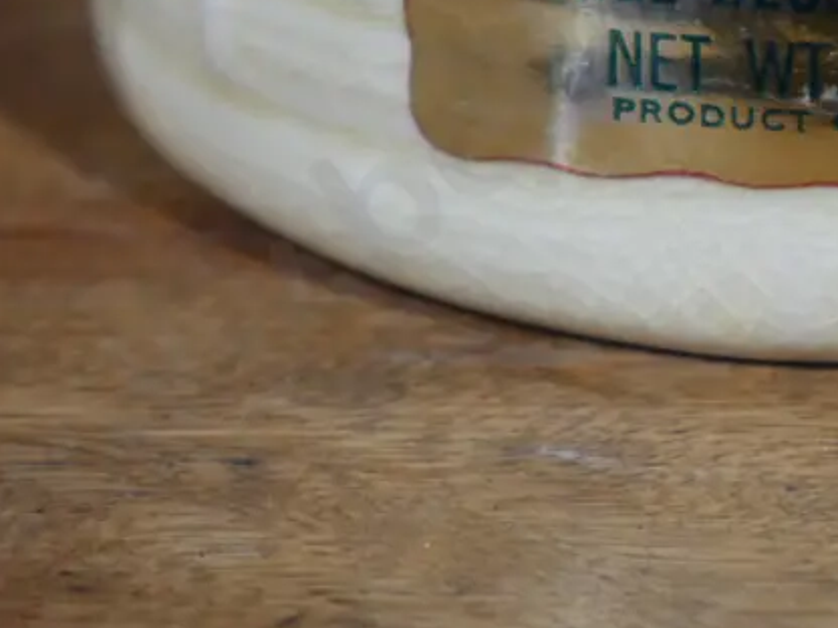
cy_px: -95
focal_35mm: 187
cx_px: 798
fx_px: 4527
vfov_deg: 7.9
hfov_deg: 10.5
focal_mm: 38
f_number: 5.5
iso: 1250
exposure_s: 1/100
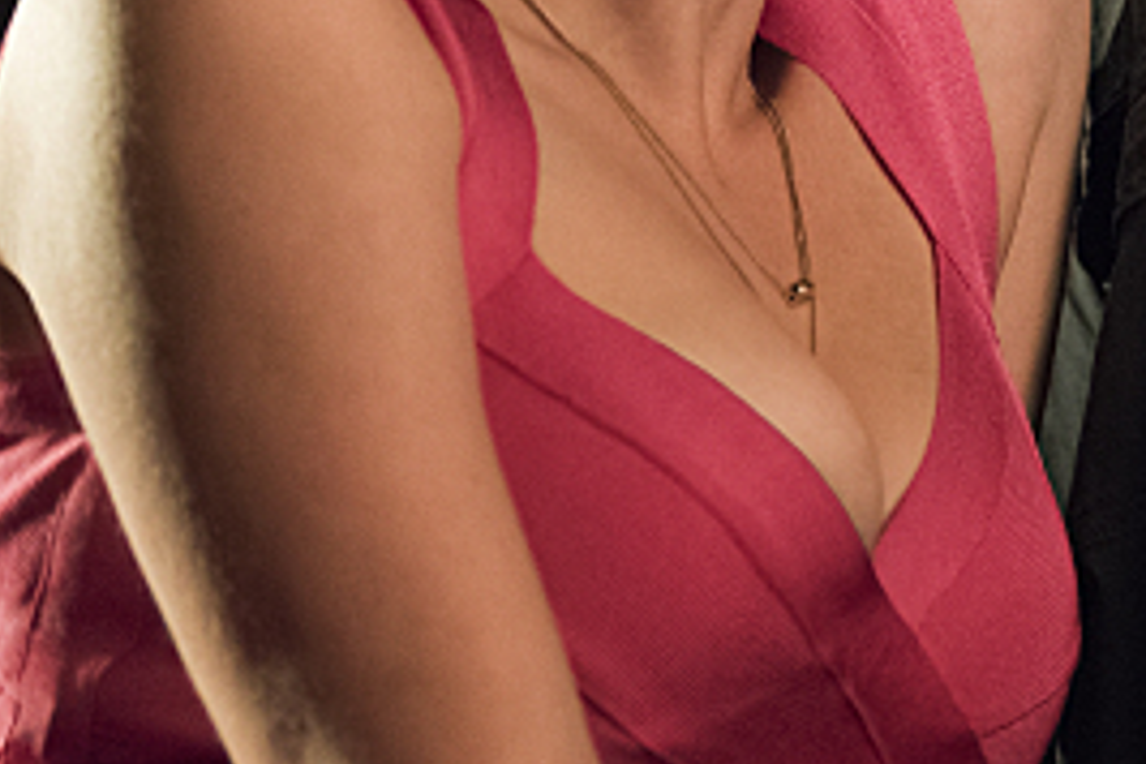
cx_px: 1249
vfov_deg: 3.7
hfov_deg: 5.5
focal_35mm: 374
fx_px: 11905
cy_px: -167
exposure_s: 1/160
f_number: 2.8
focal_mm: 125
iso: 6400
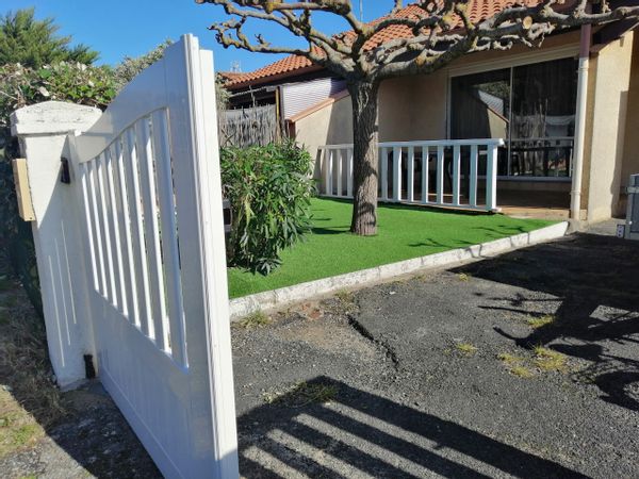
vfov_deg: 51.4
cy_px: 240
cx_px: 320
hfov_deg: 65.3
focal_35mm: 27
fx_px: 498
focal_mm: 3.95
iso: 50
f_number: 1.8
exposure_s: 1/2506
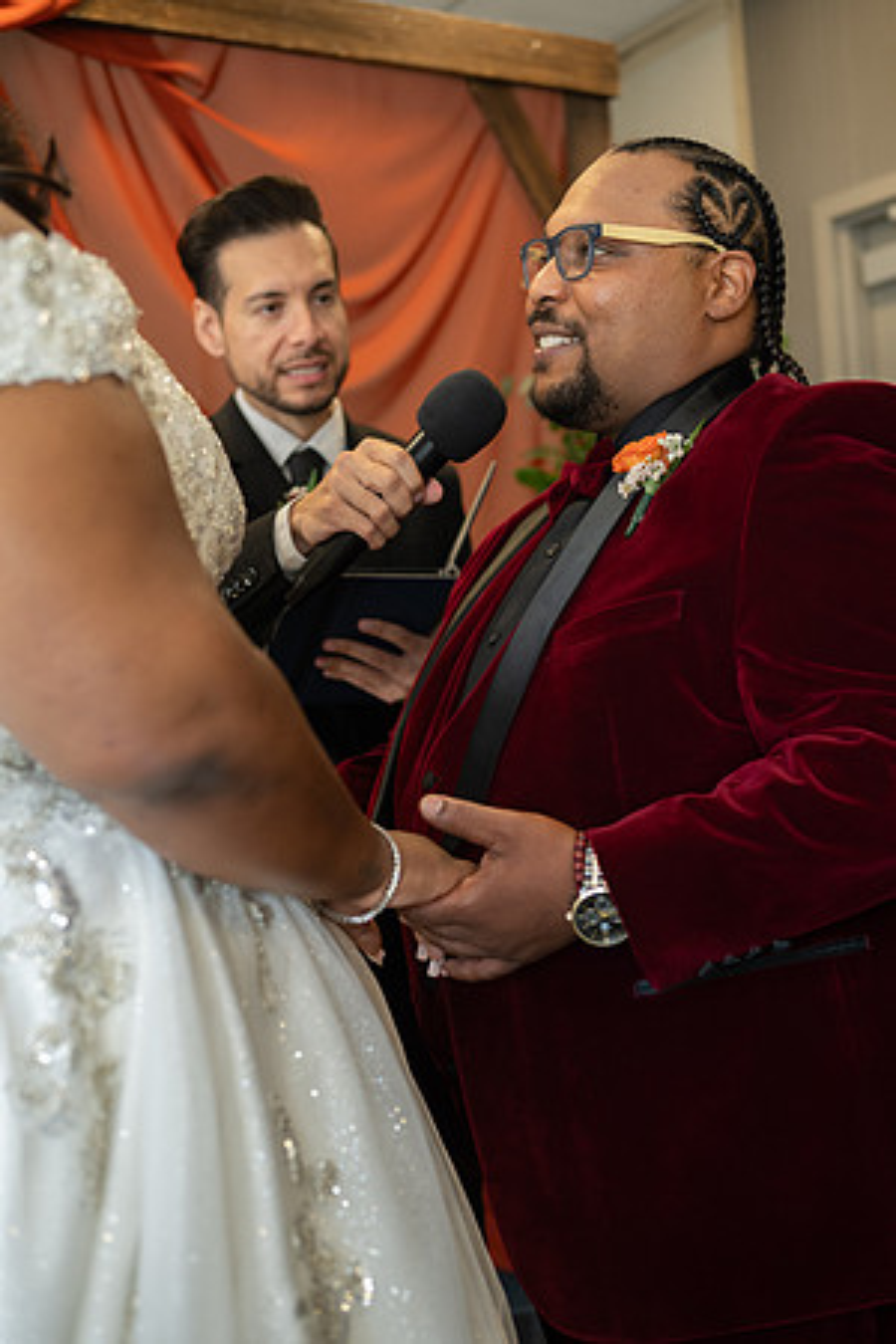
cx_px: 448
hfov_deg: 33.4
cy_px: 672
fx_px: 1493
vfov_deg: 48.5
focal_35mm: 40
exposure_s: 1/125
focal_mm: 40
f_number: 2.8
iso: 640
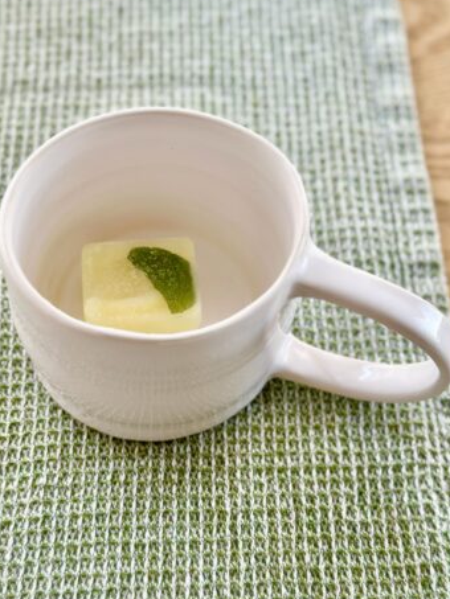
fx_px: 918
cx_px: 224
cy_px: 290
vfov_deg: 36.2
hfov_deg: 27.5
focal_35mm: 53
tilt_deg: -59.6
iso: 160
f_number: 1.78
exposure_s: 1/60
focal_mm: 6.86
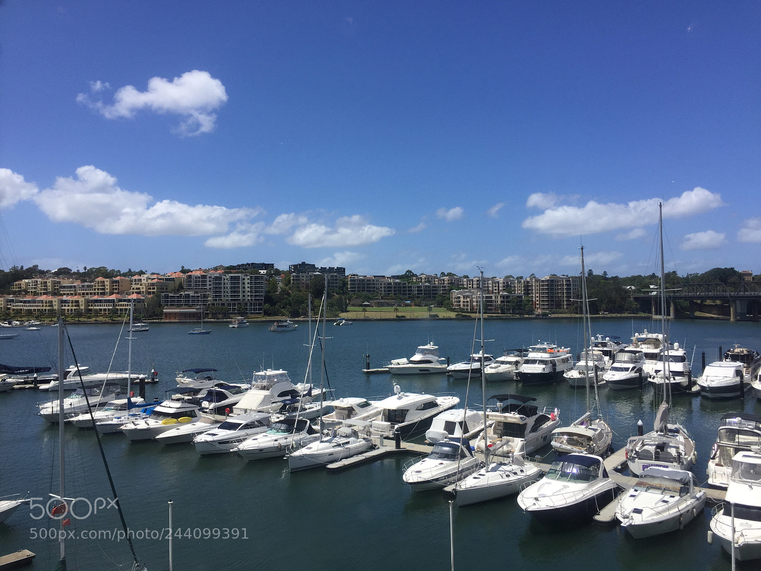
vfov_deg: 48.2
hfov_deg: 61.7
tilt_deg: +0.4
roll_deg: -0.7
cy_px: 286
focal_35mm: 29
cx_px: 380
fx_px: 638
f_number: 2.2
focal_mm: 4.15
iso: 32
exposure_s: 1/3300
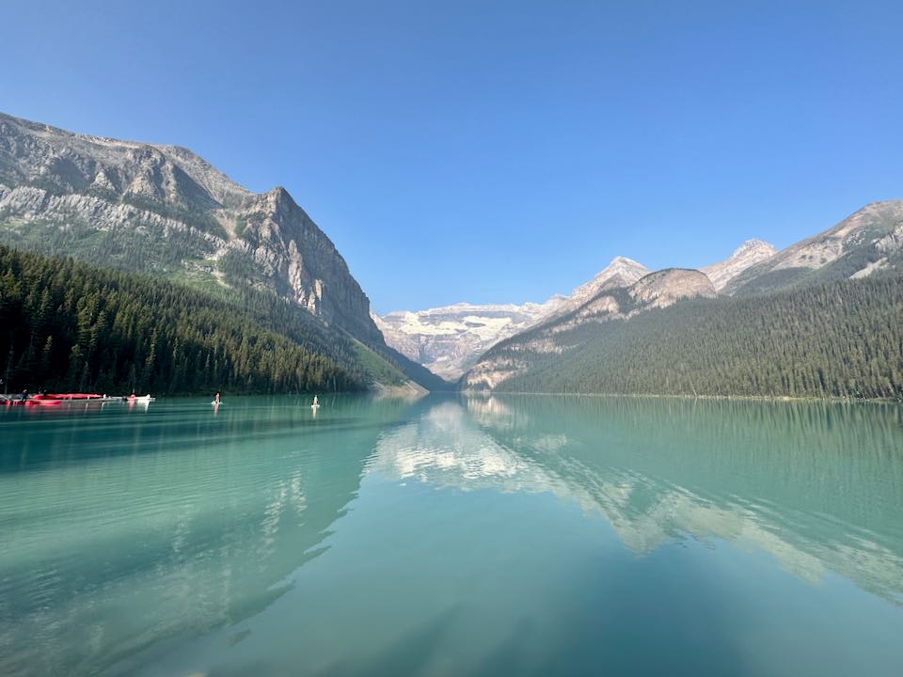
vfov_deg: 85.7
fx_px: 365
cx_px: 452
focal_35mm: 14
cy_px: 338
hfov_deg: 102.1
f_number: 2.2
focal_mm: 2.22
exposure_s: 1/1276
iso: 50
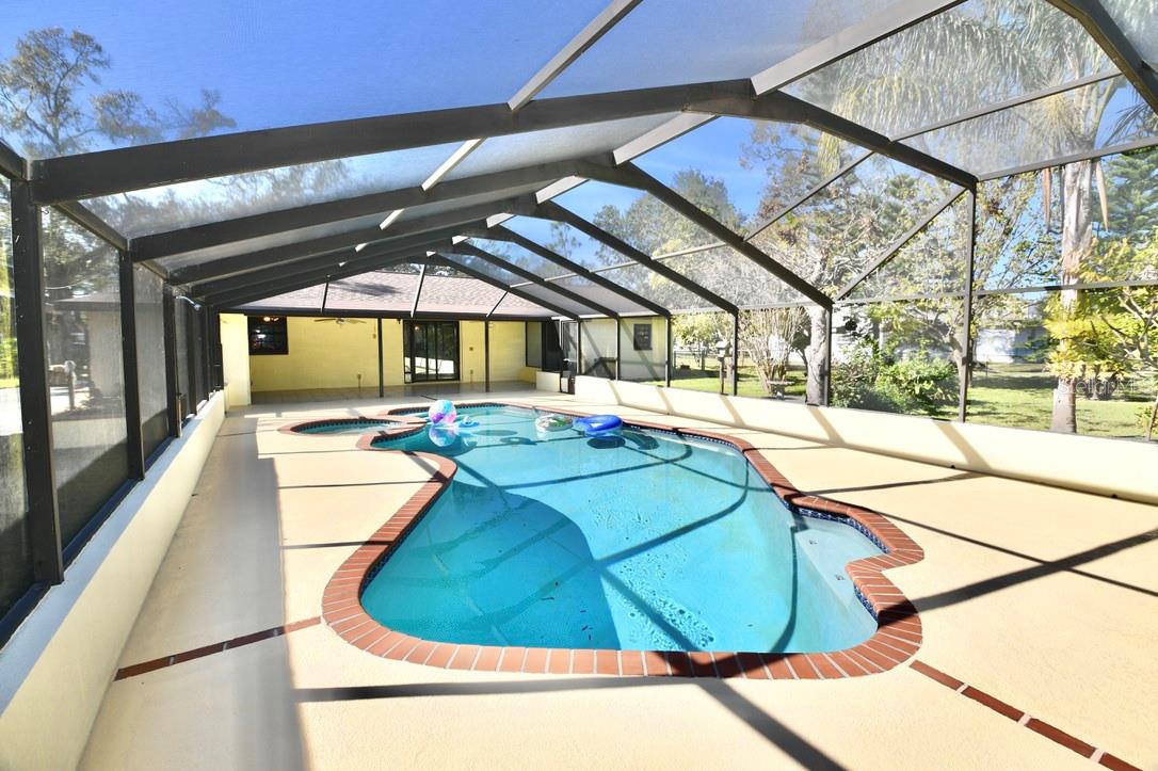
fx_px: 482
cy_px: 386
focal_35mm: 15
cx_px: 579
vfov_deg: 77.3
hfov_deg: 100.4
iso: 64
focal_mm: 10
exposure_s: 1/125
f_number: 7.1
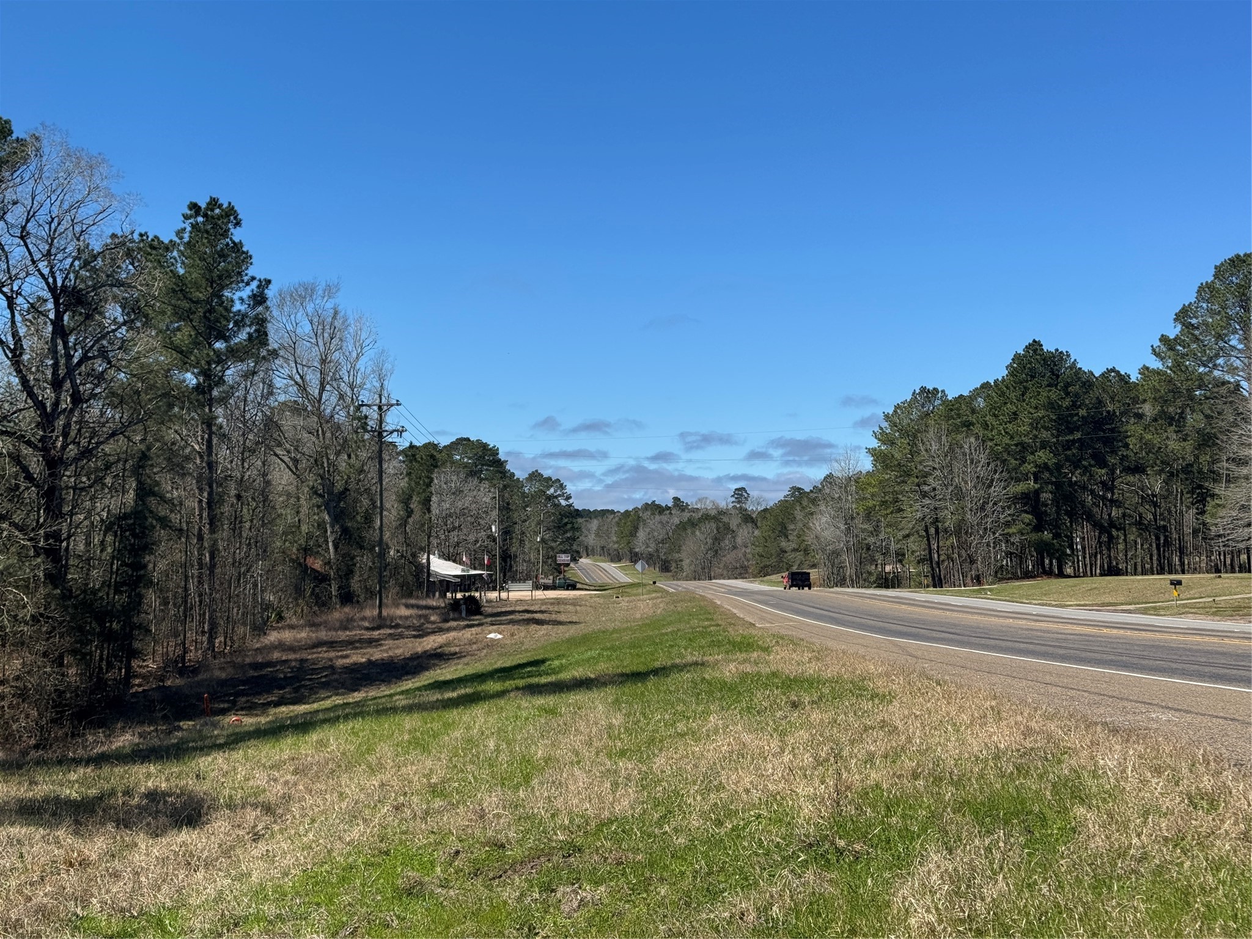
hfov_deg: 39.7
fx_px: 1736
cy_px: 470
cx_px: 626
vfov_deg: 30.3
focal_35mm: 48
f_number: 1.78
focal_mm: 6.76
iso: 64
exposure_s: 1/4310
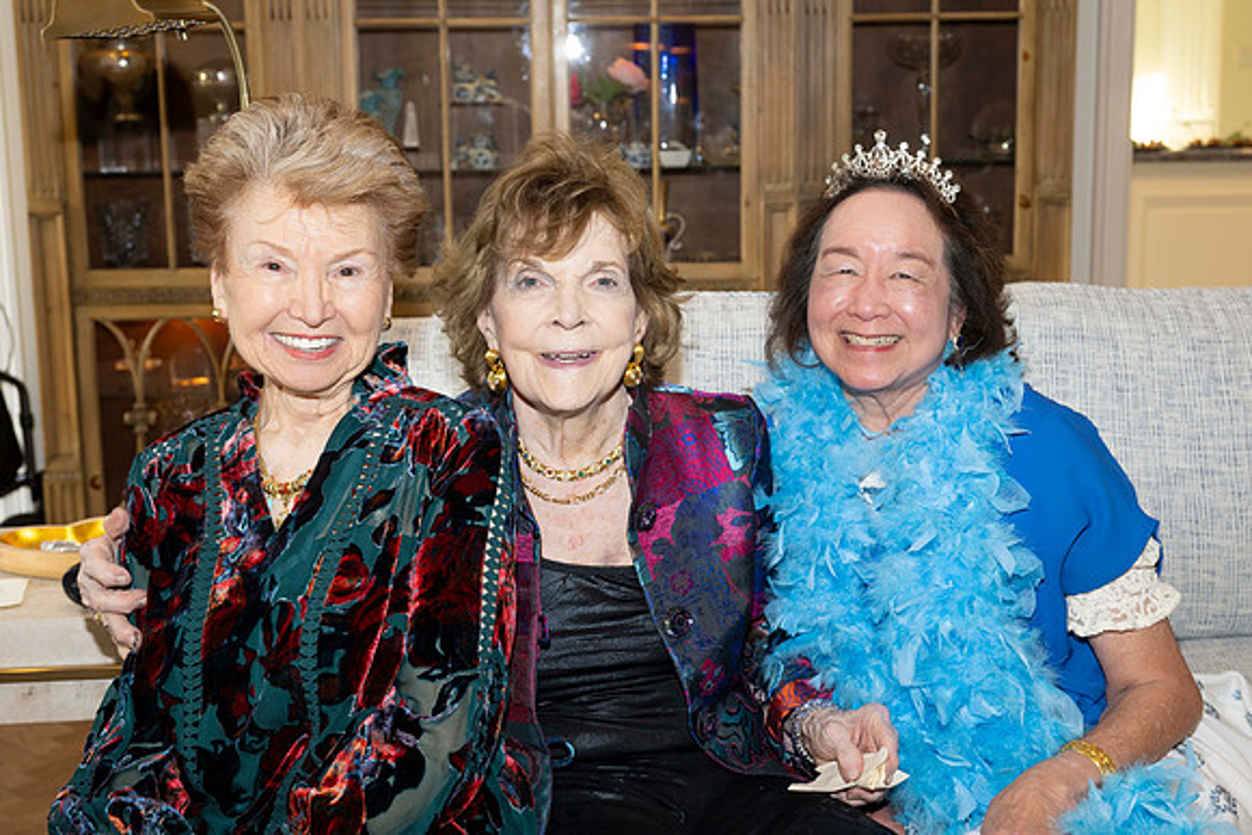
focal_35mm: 47
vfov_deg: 28.5
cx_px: 626
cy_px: 418
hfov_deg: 41.6
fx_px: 1646
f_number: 5.6
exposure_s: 1/80
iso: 800
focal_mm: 45
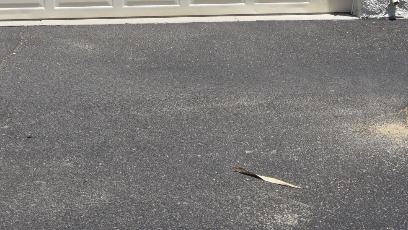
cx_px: 238
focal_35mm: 73
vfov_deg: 15.3
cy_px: -120
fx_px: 786
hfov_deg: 29.1
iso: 400
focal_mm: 15
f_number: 13
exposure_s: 1/640
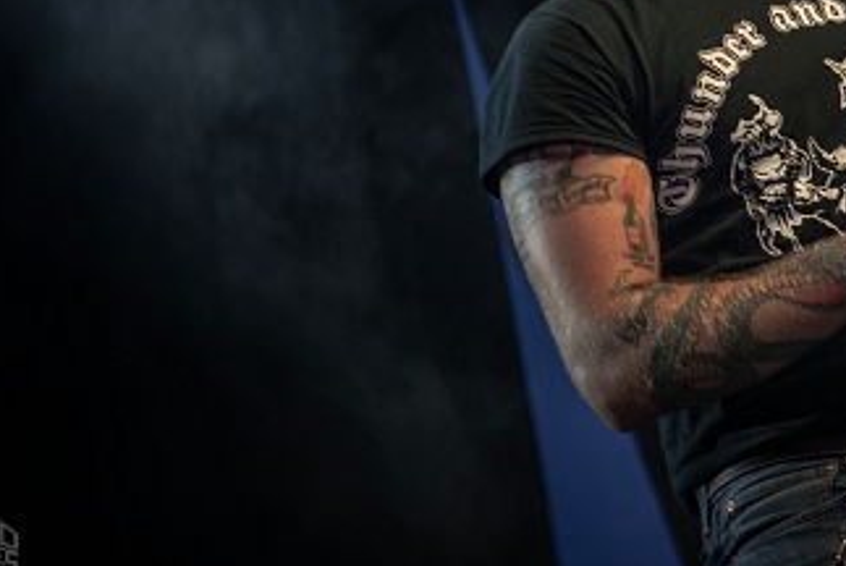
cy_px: -30
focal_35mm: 156
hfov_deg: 13.0
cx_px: 885
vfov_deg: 8.8
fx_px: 3669
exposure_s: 1/125
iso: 1000
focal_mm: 70
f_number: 2.8
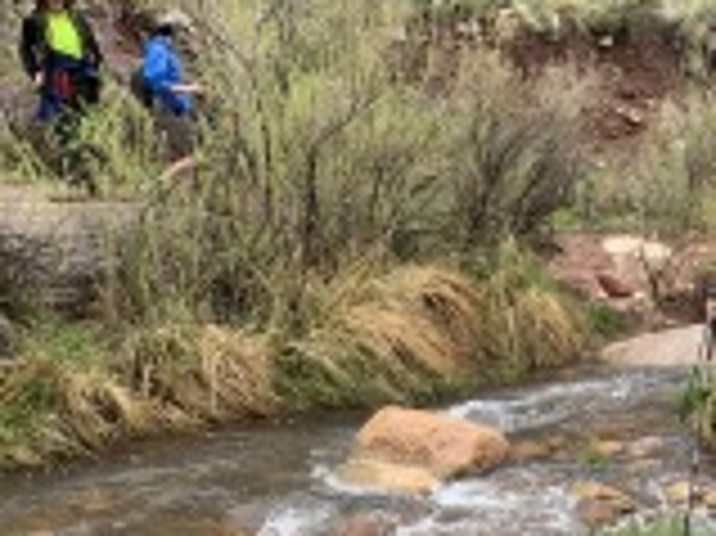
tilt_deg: -12.1
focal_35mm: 60
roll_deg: +2.4
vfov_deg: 24.0
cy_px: 423
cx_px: 644
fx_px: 1240
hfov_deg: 30.8
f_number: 1.8
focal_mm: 4.25
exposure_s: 1/198
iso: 25
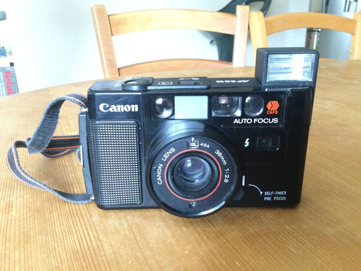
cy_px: 133
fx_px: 334
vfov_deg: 44.2
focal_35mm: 32
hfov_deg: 56.8
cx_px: 182
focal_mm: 3.3
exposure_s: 1/17
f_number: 2.4
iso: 500
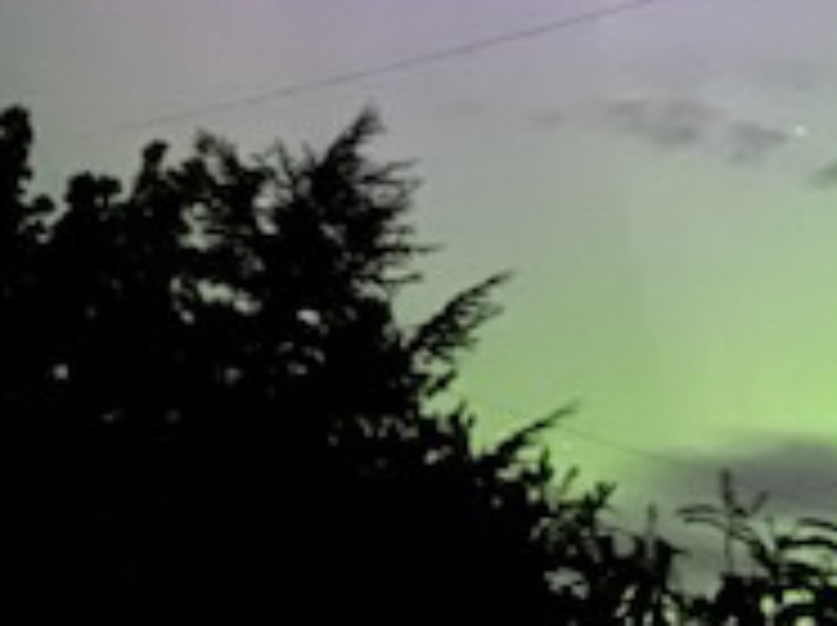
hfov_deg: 16.7
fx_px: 2705
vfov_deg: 12.6
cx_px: 1048
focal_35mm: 112
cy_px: -293
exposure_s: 1/2
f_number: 1.6
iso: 4000
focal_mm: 5.1
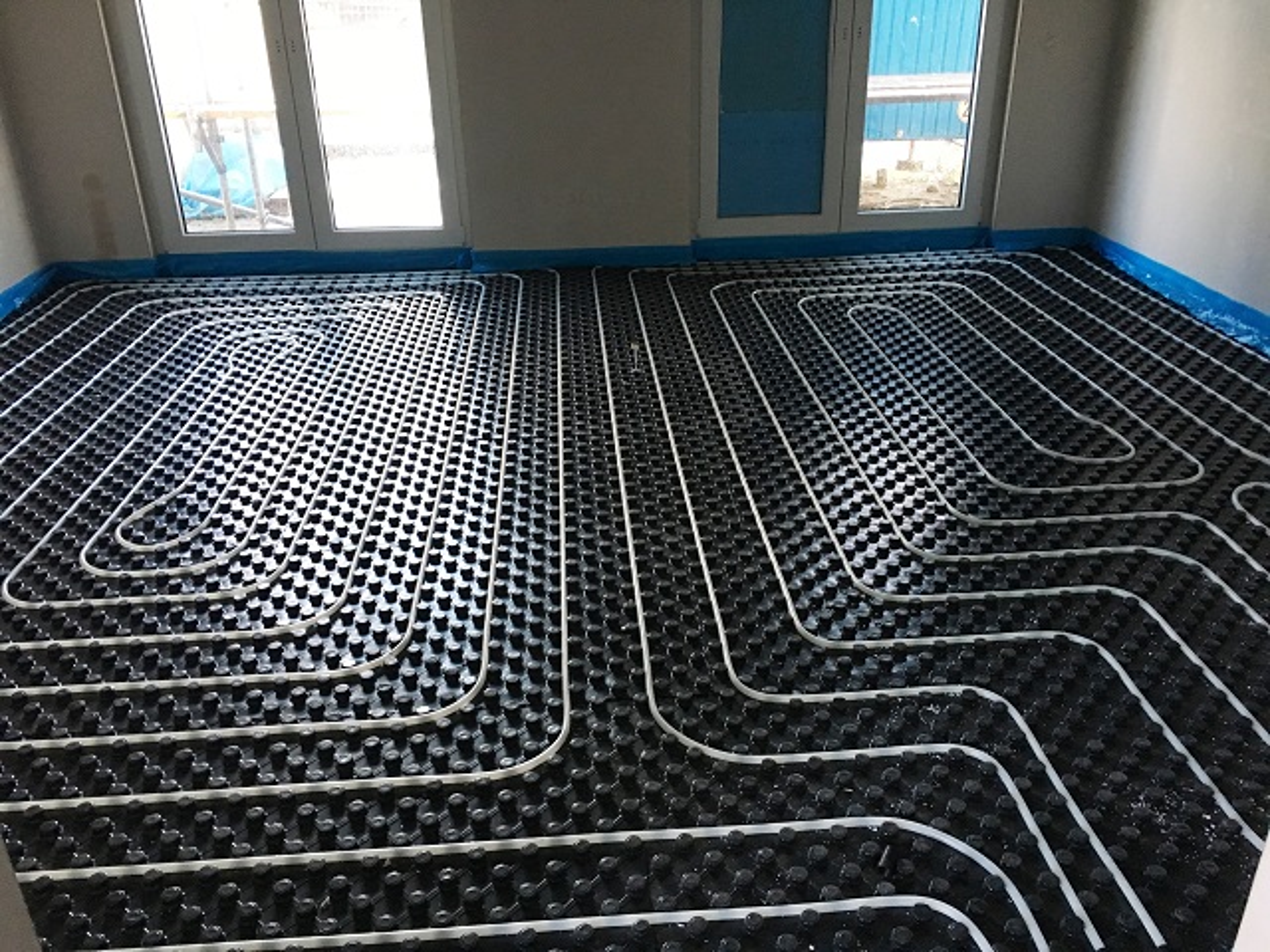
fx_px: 1064
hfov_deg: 61.7
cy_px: 476
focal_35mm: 29
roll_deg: +0.1
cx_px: 635
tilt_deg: -24.3
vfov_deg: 48.2
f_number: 2.2
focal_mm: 4.15
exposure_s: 1/33
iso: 200
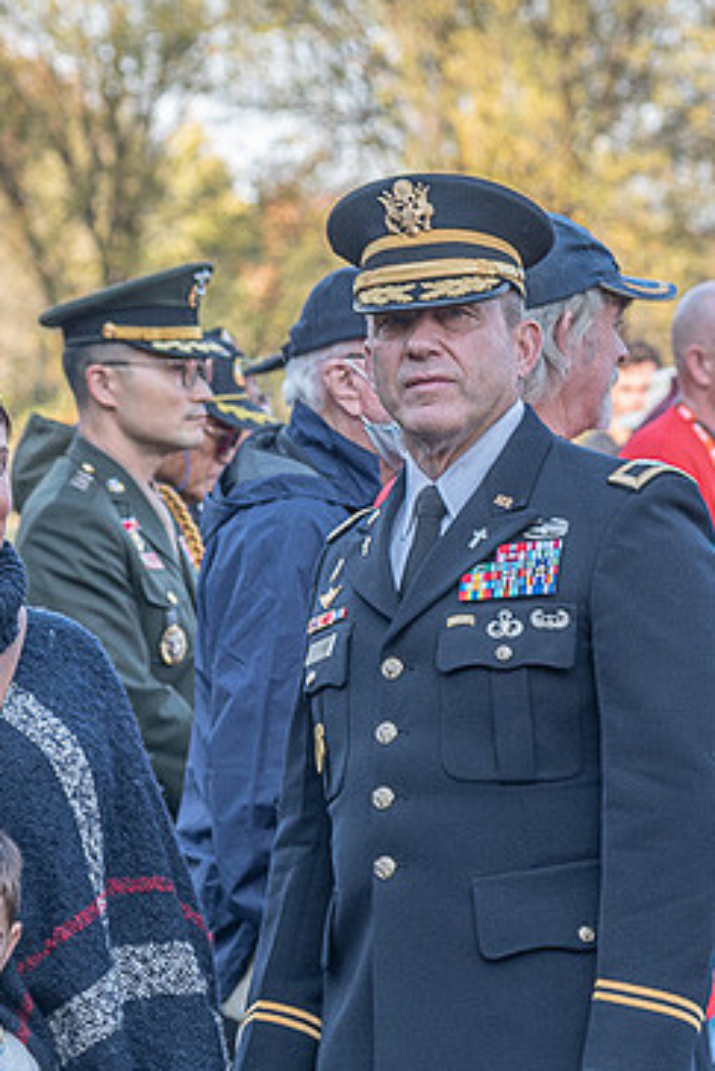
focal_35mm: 208
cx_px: 410
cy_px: 421
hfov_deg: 6.6
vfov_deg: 9.9
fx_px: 6190
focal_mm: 98
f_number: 5
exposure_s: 1/400
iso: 500
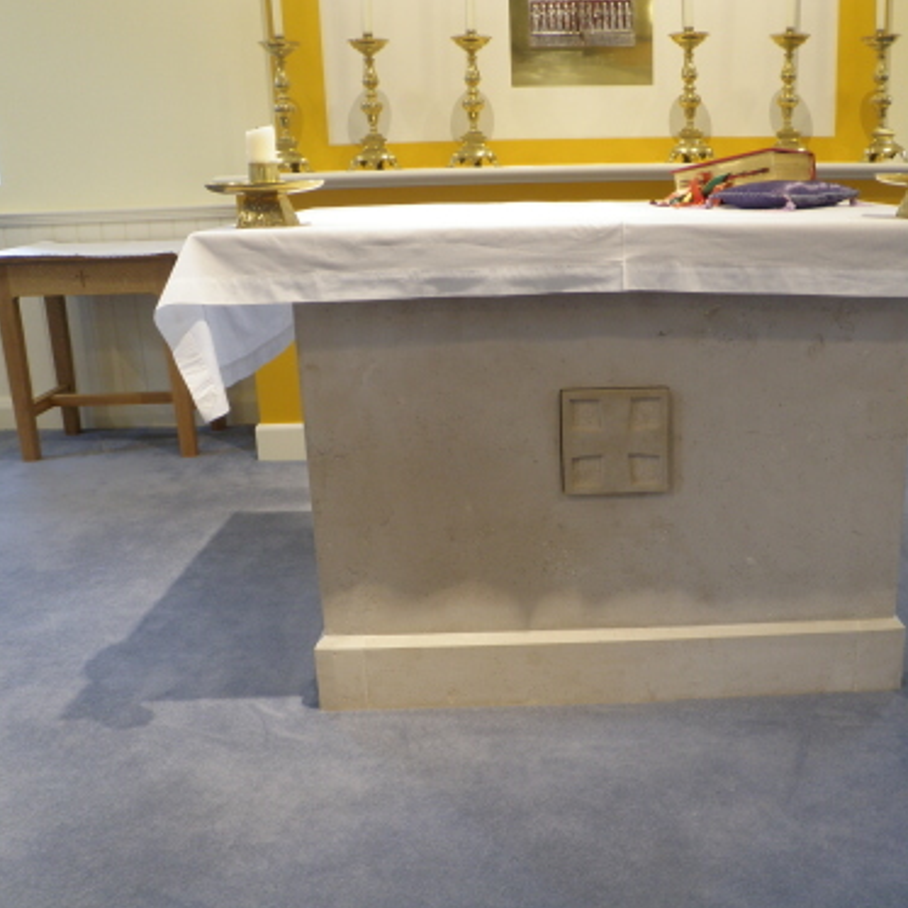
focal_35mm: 34
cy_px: 465
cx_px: 611
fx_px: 1009
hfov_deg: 47.6
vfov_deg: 48.4
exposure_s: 1/30
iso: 80
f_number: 3.5
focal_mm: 5
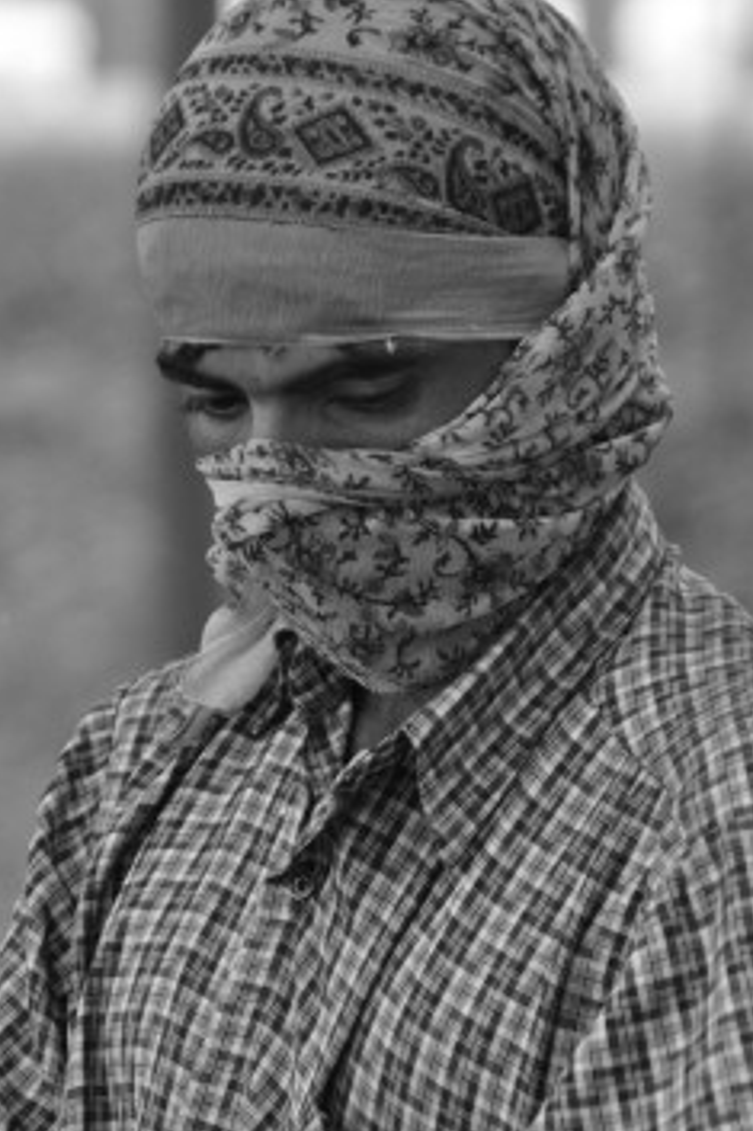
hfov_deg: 3.7
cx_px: 349
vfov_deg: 5.5
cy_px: 561
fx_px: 11745
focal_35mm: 374
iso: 1600
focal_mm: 220
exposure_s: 1/320
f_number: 6.3
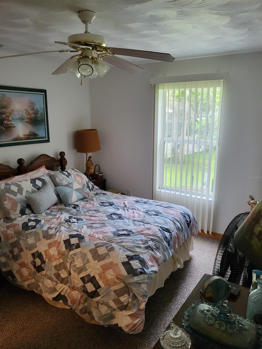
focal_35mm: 27
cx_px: 132
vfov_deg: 65.3
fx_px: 272
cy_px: 177
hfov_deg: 51.4
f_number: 1.8
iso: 320
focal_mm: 5.4
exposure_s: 1/100
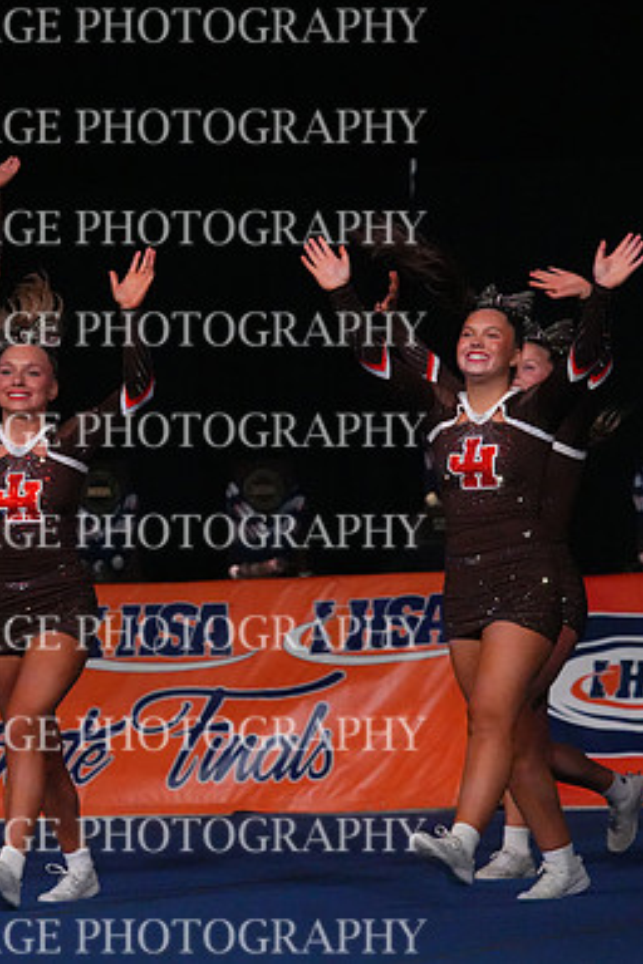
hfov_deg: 4.1
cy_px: 481
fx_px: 8894
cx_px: 63
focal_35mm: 332
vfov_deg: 6.2
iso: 16000
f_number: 5.6
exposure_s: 1/1250
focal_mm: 220
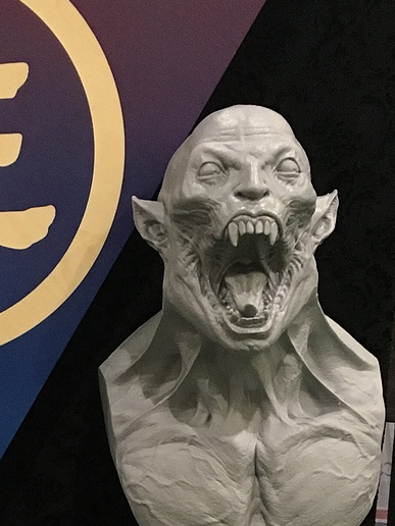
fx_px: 1461
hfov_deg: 15.0
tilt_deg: -18.9
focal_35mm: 96
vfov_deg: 19.0
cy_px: 668
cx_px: -31
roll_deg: +1.9
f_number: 2.2
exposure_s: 1/30
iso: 100
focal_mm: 4.15
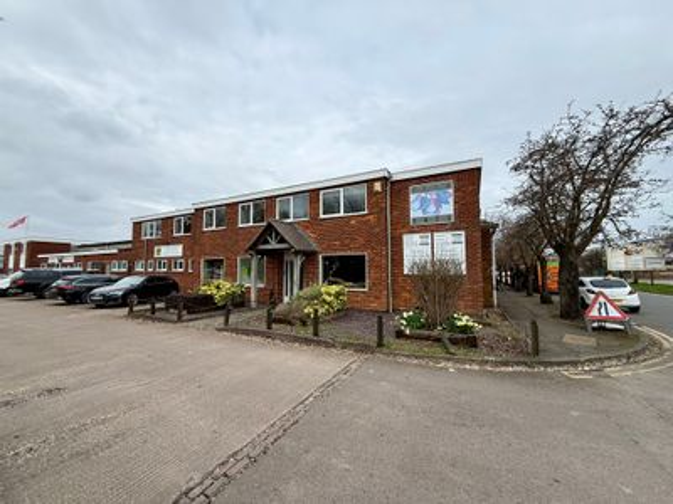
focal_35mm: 14
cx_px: 336
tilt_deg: +3.4
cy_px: 252
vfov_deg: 85.7
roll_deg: +0.4
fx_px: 272
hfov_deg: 102.1
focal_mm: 2.22
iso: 50
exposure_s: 1/1087
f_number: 2.2
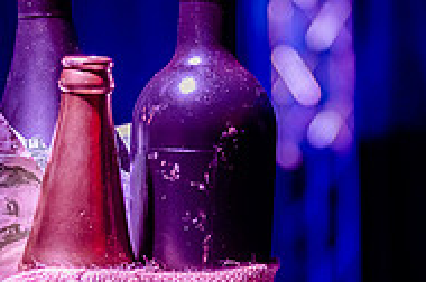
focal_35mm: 168
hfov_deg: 12.2
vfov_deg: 8.1
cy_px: 80
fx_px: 1985
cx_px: 159
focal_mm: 45
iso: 3200
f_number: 2.8
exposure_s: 1/250
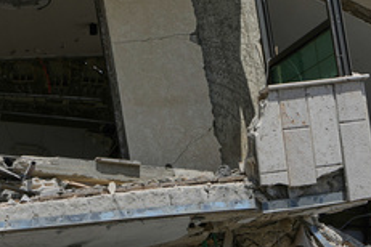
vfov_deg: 18.6
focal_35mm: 71
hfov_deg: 26.4
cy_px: 261
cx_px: -31
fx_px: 732
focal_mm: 16
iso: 100
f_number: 3.2
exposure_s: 1/3200
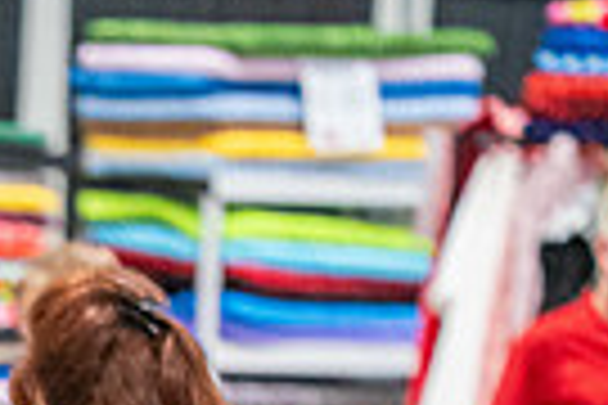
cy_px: 839
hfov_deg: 2.4
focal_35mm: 859
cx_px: -360
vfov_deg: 1.6
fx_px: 14506
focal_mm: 200
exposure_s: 1/250
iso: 6400
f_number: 2.8
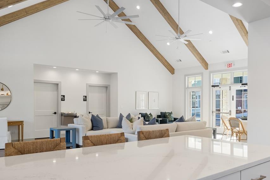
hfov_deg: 61.8
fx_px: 225
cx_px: 147
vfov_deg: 43.5
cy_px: 103
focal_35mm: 30
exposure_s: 1/500
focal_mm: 25
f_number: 8
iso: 640
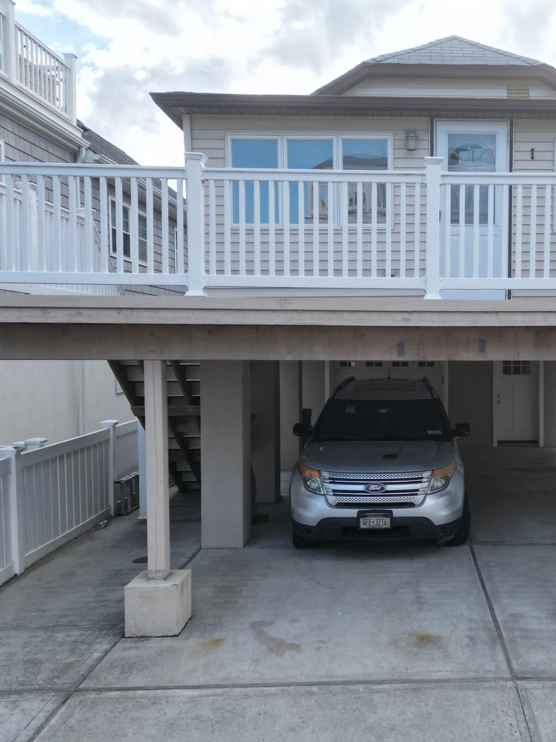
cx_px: 430
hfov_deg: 41.4
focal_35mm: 33
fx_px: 707
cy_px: 372
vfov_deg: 55.3
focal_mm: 6.72
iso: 200
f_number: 1.7
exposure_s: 1/1250
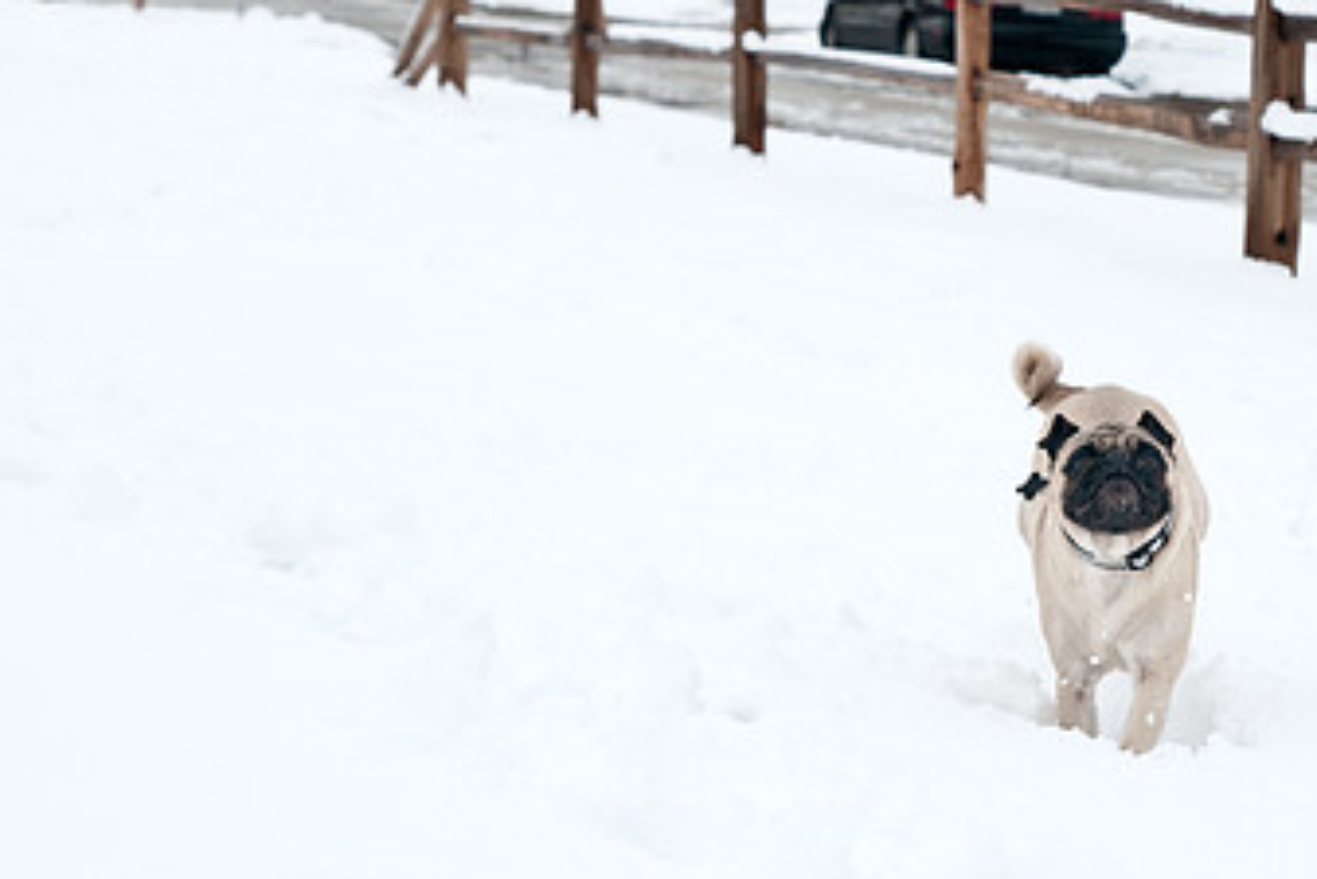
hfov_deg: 15.8
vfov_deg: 10.6
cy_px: 342
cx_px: 969
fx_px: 4721
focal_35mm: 129
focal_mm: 50
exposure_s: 1/400
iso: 100
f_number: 5
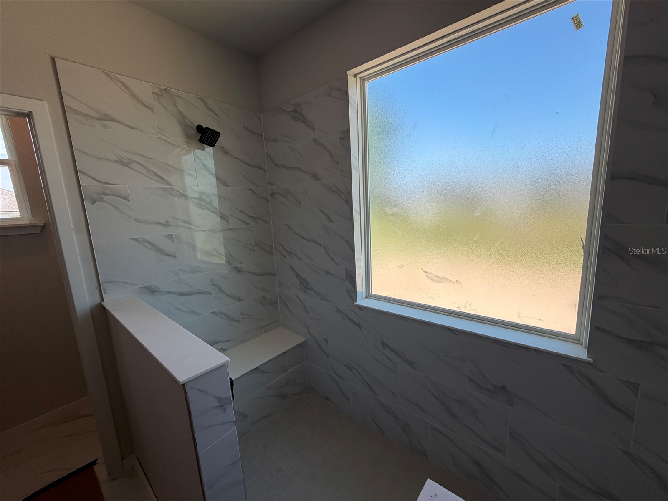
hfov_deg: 102.1
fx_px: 270
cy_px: 250
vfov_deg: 85.7
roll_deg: +5.2
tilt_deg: -7.2
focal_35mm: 14
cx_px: 334
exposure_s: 1/502
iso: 64
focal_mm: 2.22
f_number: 2.2
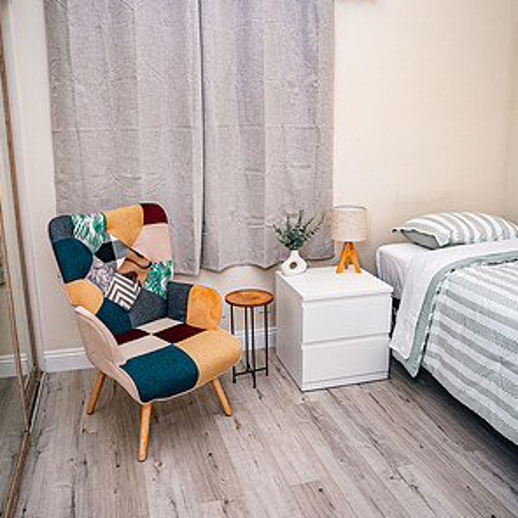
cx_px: 257
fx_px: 525
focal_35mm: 31
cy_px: 242
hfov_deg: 52.5
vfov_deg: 52.5
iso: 640
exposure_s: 1/100
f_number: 5.6
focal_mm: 24
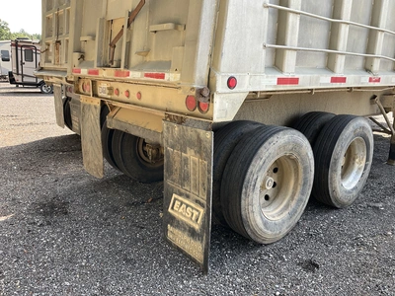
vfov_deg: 48.2
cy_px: 148
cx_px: 198
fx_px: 331
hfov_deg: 61.7
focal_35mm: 29
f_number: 1.8
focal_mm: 3
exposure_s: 1/187
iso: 20
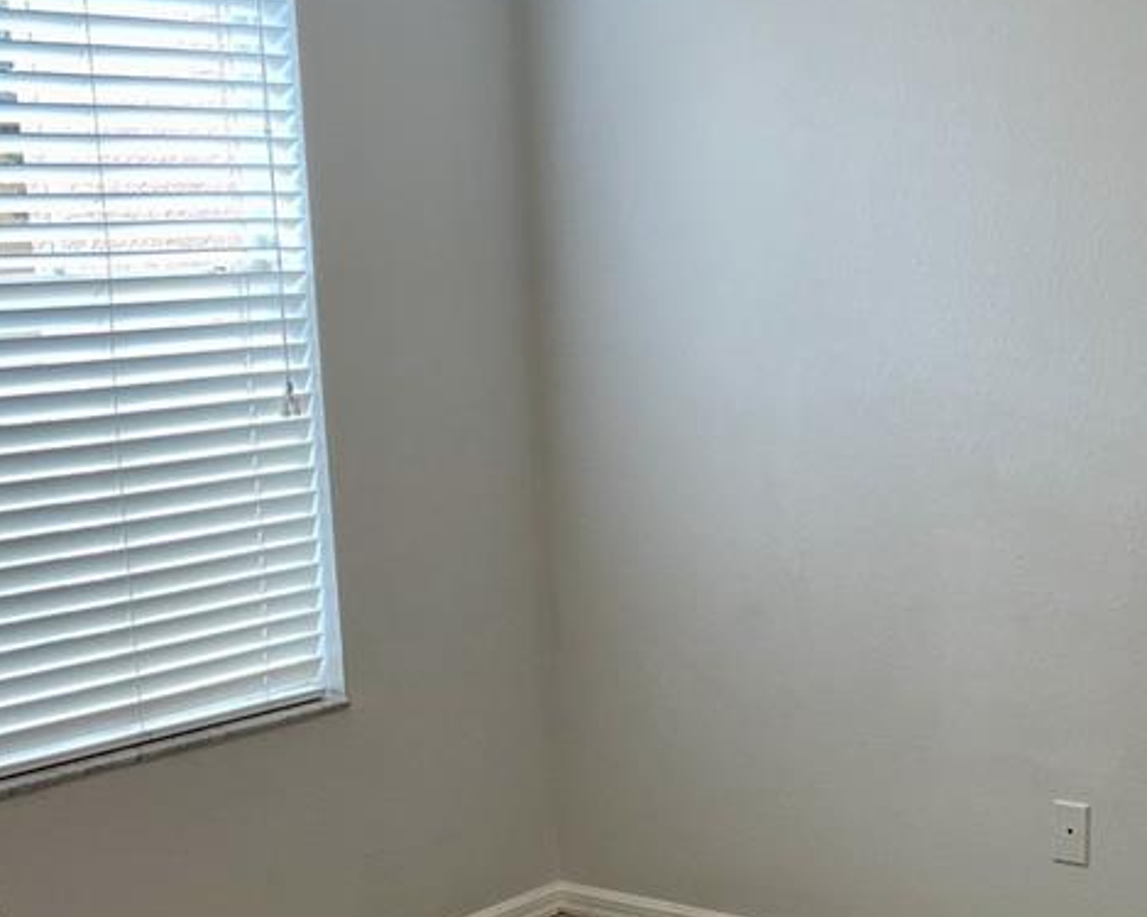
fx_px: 2206
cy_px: 807
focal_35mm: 65
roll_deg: +0.2
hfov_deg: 28.9
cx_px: 780
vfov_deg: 23.0
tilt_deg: -14.2
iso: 80
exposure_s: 1/120
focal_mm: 4.2
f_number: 1.6
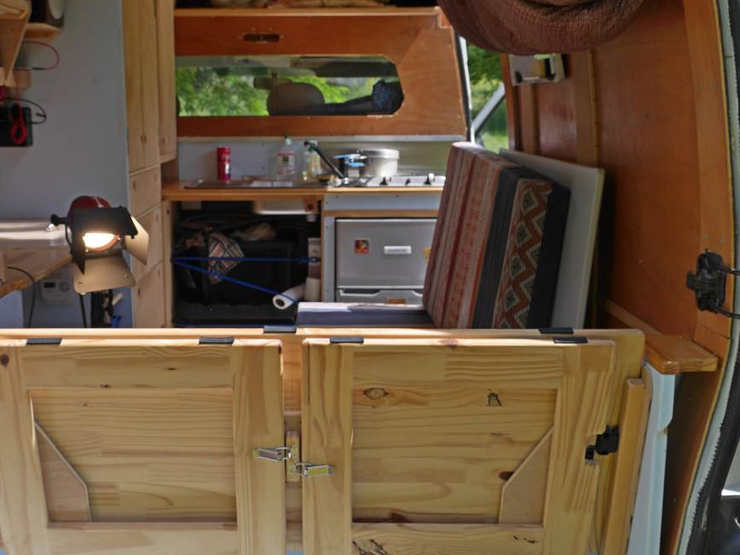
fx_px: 962
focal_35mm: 45
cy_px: 312
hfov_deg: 41.9
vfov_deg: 32.2
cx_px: 307
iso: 200
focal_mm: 19
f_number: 7.1
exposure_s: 1/250
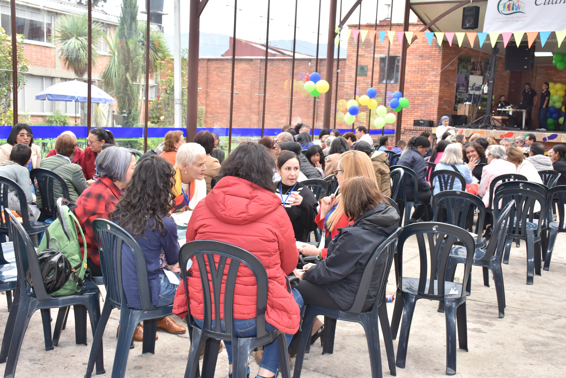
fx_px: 613
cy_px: 189
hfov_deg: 49.5
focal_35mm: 39
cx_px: 283
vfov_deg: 34.2
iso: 280
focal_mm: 26
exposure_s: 1/160
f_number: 7.1
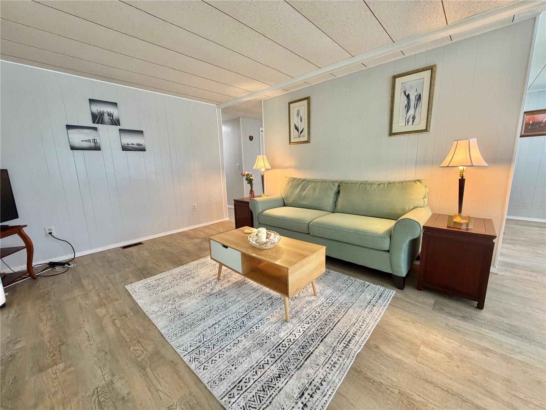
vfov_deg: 85.7
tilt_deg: -10.5
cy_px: 205
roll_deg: +1.6
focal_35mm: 14
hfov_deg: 102.1
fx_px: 221
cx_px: 273
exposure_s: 1/60
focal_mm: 2.22
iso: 320
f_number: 2.2
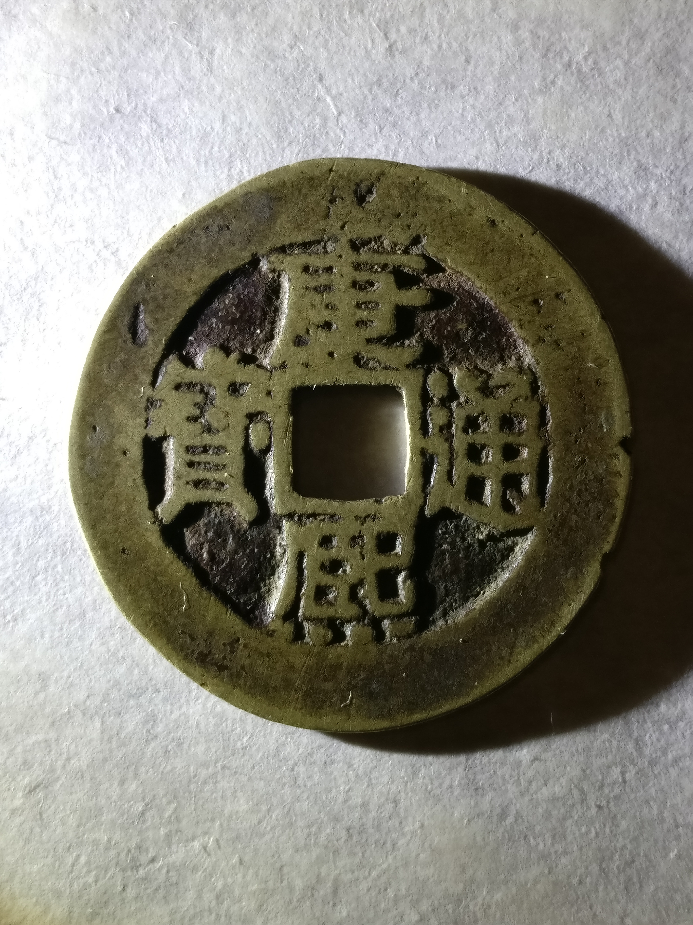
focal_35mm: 28
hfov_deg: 49.7
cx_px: 346
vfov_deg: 63.4
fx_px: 747
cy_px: 462
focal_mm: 4.26
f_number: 2
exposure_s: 1/100
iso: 160
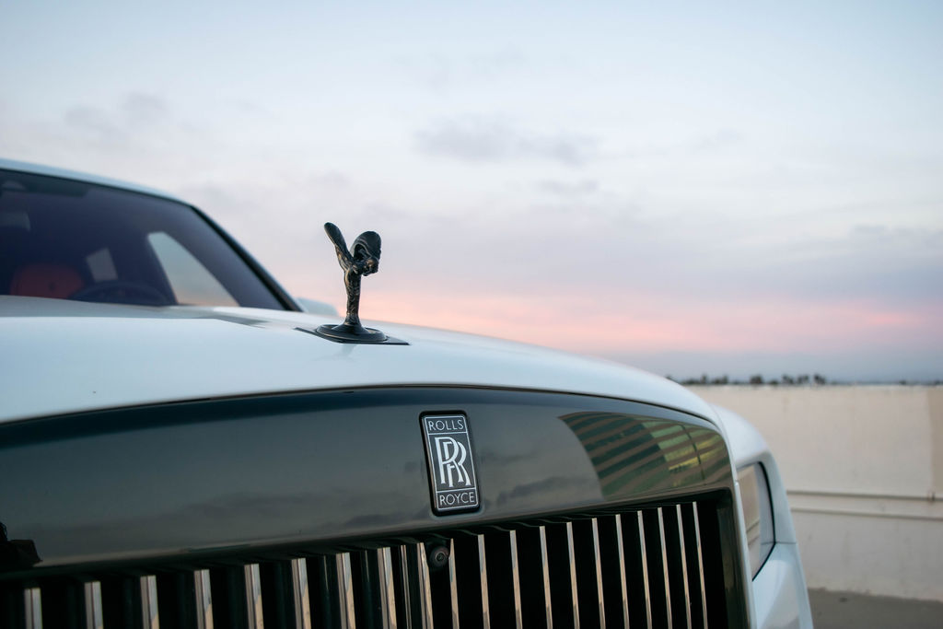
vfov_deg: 38.4
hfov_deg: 55.1
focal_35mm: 34
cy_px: 314
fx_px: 904
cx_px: 472
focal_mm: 23
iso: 400
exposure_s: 1/80
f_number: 4.5
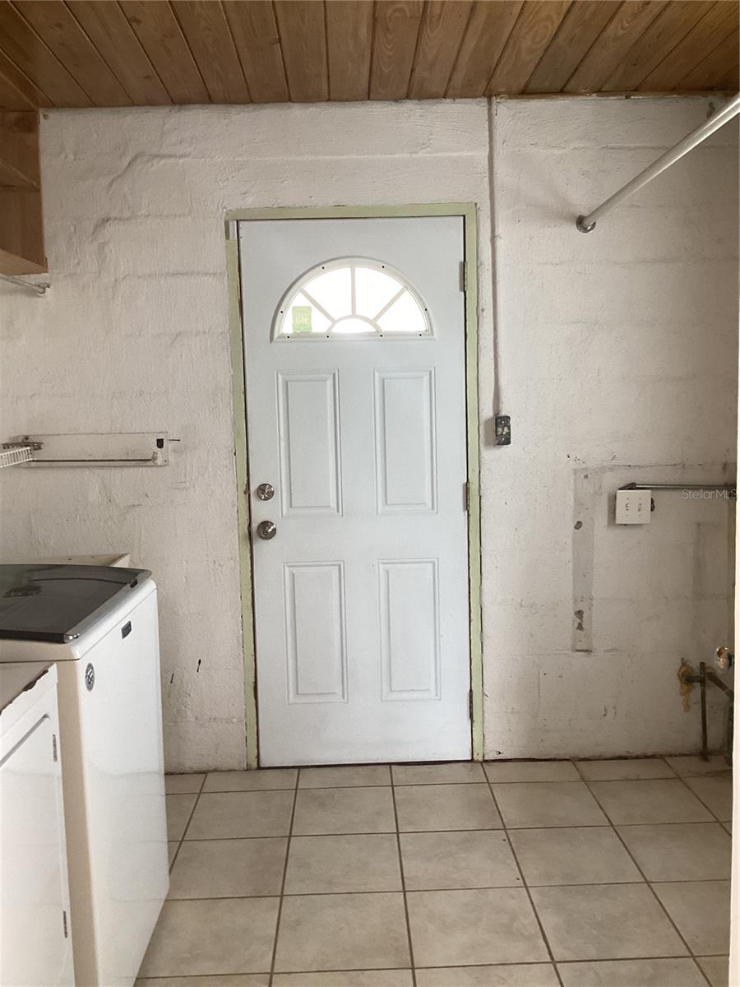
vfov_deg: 58.4
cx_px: 370
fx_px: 884
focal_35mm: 31
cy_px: 494
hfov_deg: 45.4
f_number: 2.4
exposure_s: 1/60
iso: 250
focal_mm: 3.3
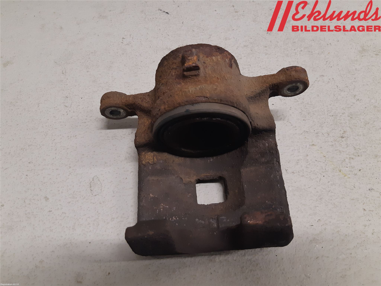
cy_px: 143
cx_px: 190
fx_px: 286
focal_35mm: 26
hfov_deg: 67.3
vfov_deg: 53.1
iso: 160
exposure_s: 1/50
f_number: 1.7
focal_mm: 3.93
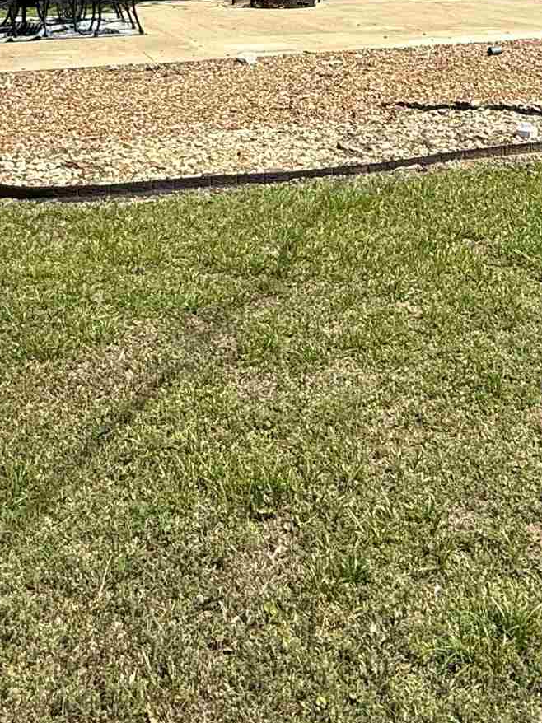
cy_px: -101
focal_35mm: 49
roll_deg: +0.1
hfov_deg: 29.7
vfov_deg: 33.2
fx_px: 1023
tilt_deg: +1.0
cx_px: 290
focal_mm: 2.22
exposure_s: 1/1698
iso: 50
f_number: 2.2
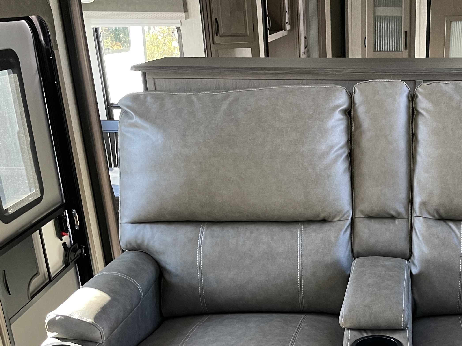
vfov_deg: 28.3
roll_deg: -1.2
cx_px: 374
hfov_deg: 36.8
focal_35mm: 50
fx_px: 667
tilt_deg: -19.1
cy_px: 289
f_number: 1.6
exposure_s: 1/60
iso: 250
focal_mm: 4.2
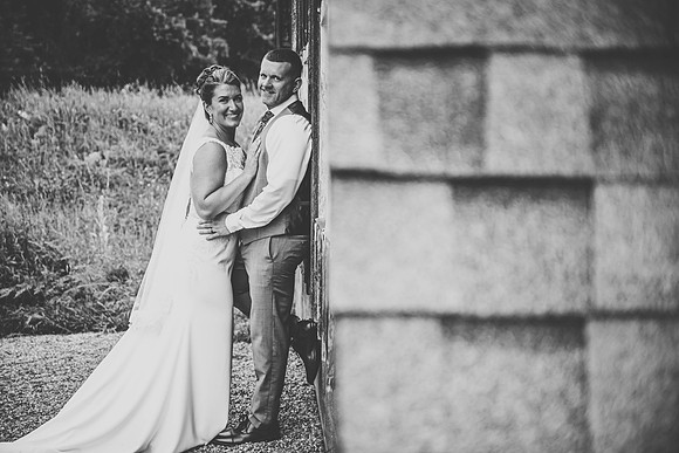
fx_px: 1038
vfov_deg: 24.6
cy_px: 226
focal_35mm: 55
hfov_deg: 36.2
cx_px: 340
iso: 250
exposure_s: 1/640
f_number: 2.8
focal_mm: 55
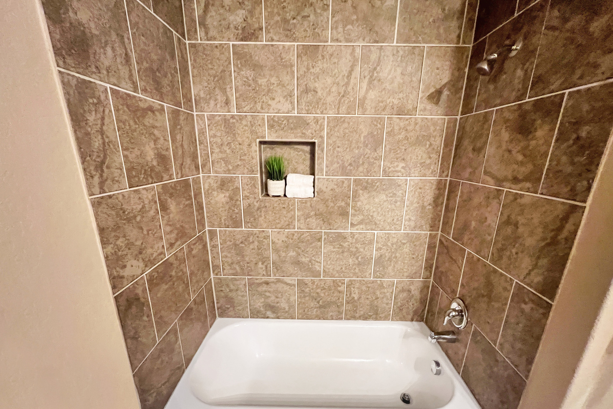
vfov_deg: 80.7
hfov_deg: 104.2
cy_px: 233
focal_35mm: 14
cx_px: 312
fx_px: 238
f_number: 1.8
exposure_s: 1/40
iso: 800
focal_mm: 1.57
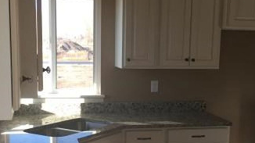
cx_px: 151
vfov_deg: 19.2
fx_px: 419
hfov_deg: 33.8
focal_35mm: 62
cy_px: 116
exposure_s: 1/120
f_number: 2.2
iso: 25
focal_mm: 4.15
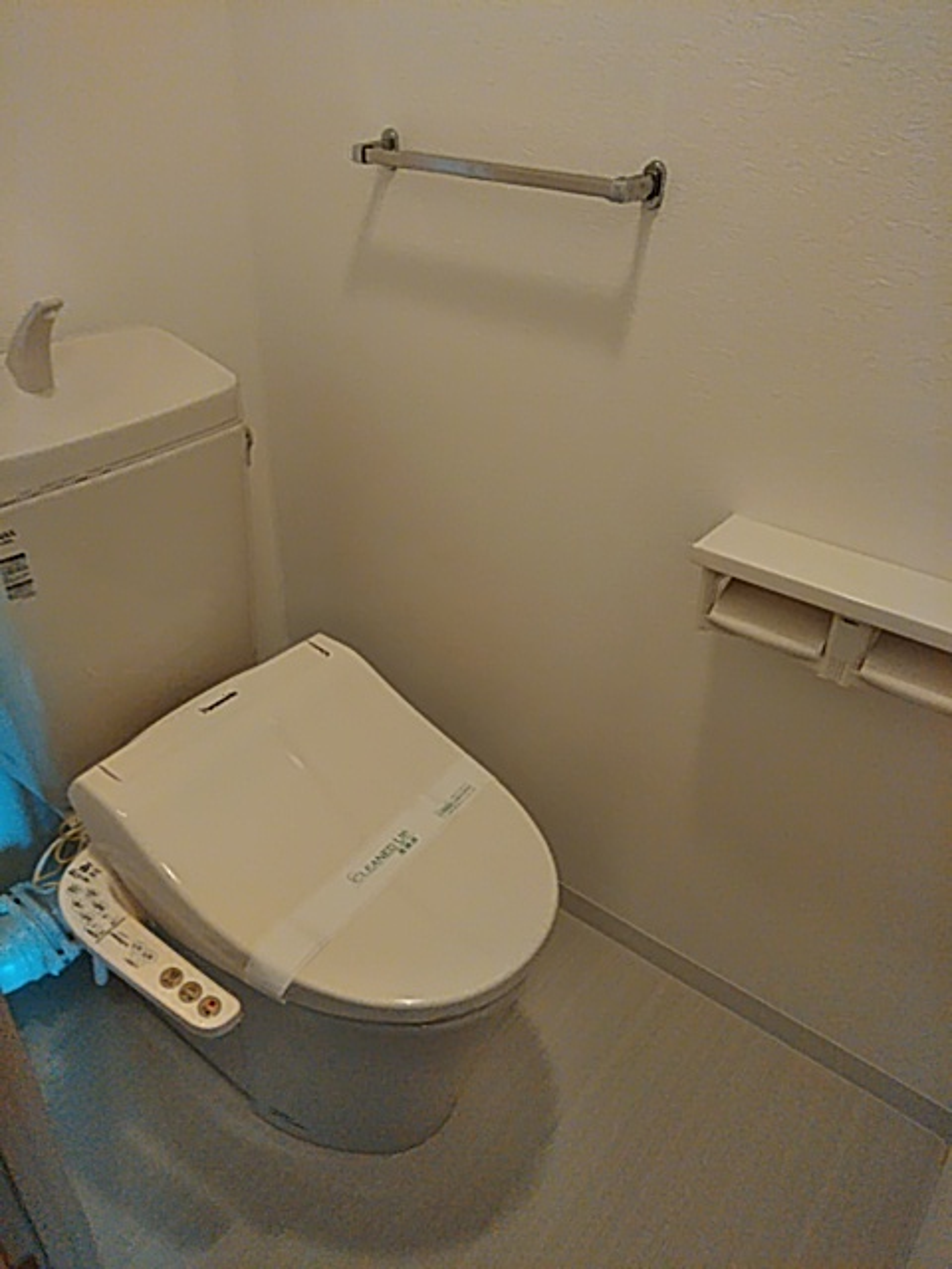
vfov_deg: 65.3
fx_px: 990
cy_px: 634
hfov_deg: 51.4
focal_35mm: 27
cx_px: 476
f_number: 2.2
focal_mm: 3.46
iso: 546
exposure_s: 1/50
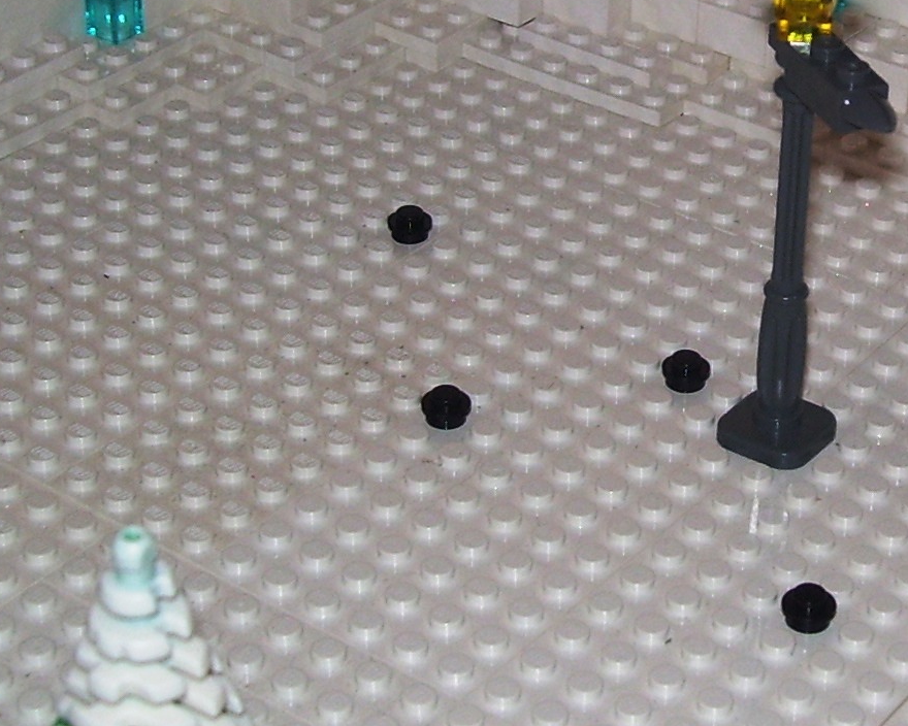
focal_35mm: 92
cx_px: 695
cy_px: 216
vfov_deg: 16.7
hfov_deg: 20.6
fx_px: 2472
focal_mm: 6
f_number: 2.7
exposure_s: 1/60
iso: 80
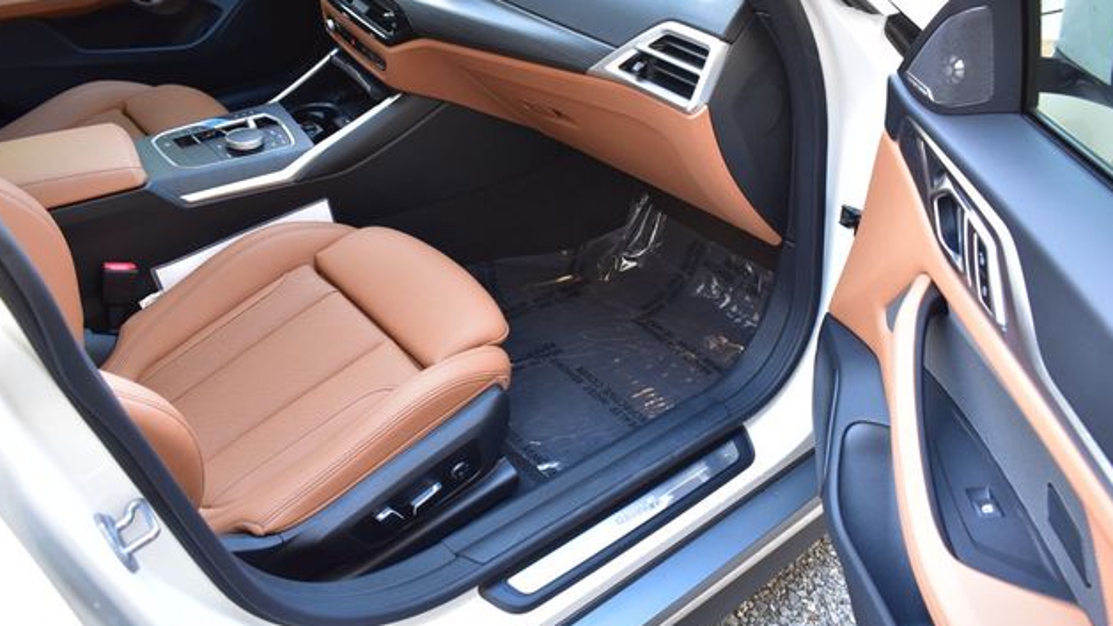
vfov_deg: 36.6
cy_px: 264
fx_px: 944
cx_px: 555
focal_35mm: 32
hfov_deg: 61.0
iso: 400
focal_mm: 20
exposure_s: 1/20
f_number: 6.3
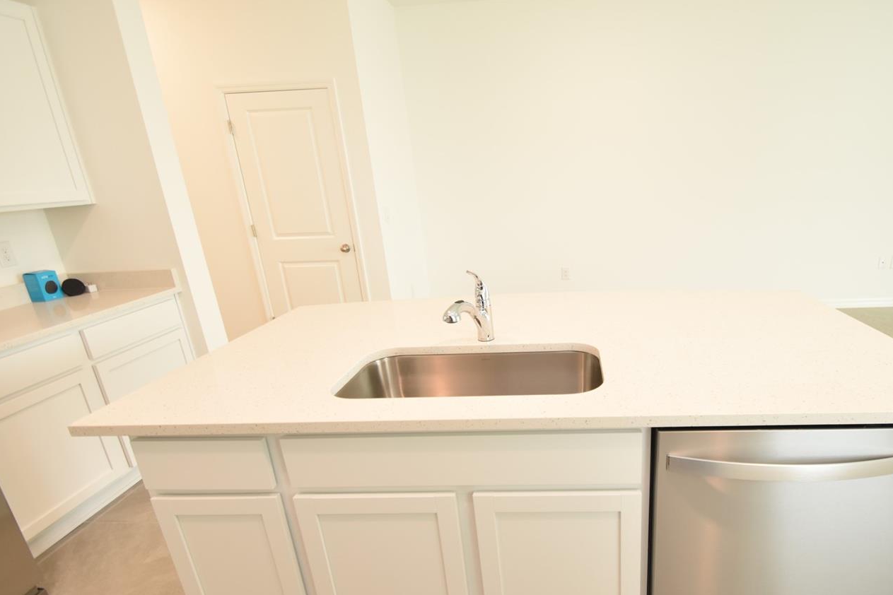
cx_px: 541
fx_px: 471
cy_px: 341
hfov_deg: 85.7
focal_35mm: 19
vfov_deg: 64.2
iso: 800
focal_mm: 10
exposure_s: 1/60
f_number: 3.5
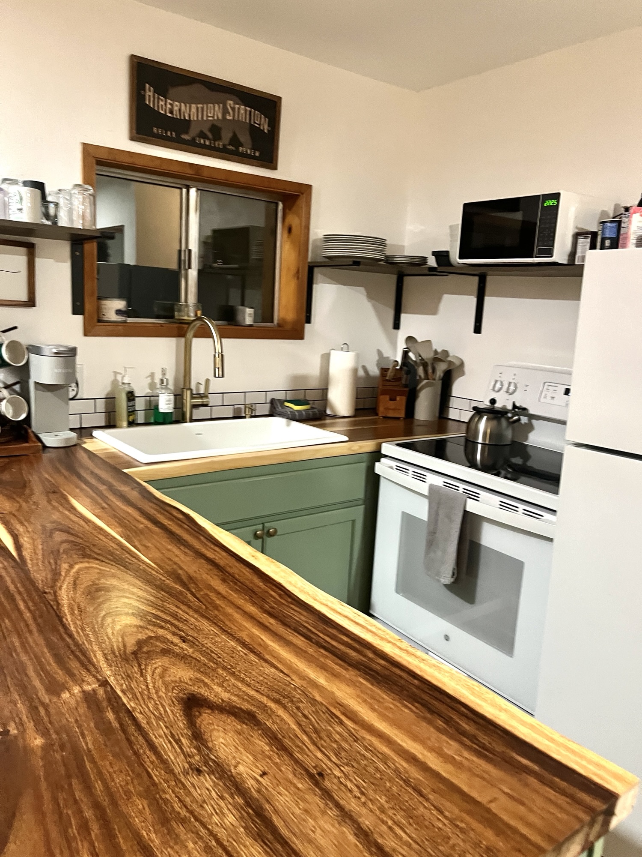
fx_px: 643
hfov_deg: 53.1
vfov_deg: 67.3
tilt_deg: -12.5
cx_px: 321
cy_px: 428
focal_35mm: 26
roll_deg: -0.5
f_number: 1.6
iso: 500
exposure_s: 1/30
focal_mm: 5.1
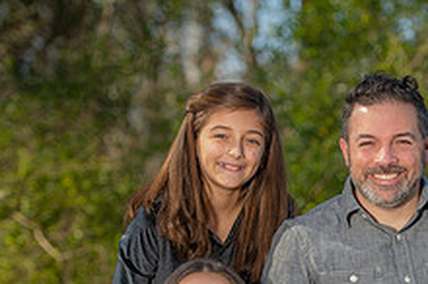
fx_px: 2980
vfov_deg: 5.4
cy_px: 338
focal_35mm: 251
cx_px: 416
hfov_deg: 8.2
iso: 50
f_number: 3.5
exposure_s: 1/250
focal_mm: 95
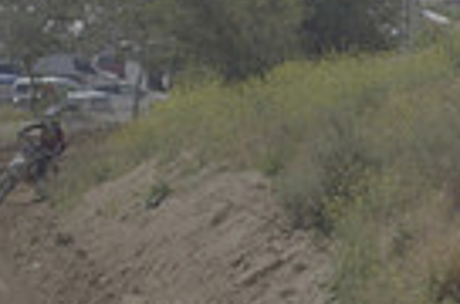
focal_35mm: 261
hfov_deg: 7.6
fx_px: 3327
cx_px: 913
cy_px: 117
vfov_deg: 5.2
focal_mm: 61
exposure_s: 1/5000
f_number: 4
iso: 800
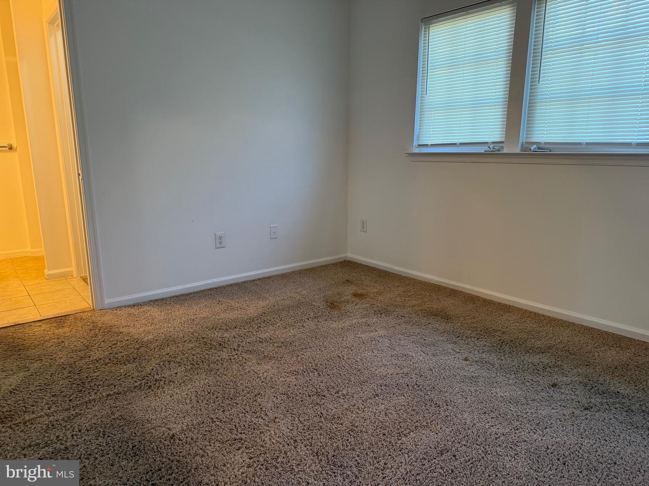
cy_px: 243
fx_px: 450
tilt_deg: -11.1
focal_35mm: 24
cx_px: 324
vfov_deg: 56.8
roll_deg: +1.3
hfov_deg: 71.6
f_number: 1.78
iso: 200
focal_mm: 6.76
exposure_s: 1/60
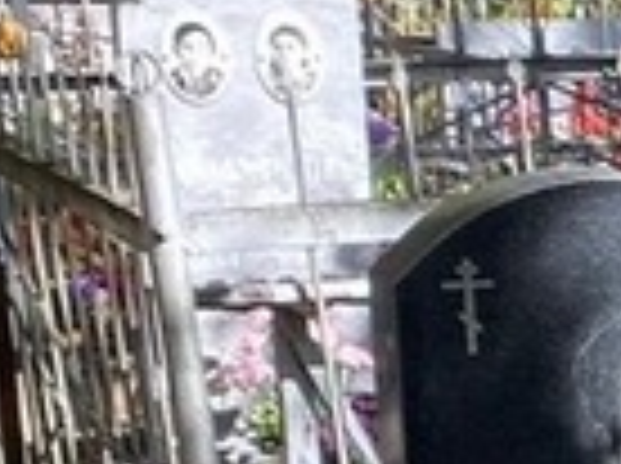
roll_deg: -0.3
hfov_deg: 8.8
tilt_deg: -11.5
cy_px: 1045
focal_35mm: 193
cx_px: 1728
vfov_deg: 7.3
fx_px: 3456
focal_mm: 4.25
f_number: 1.8
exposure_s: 1/429
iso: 32
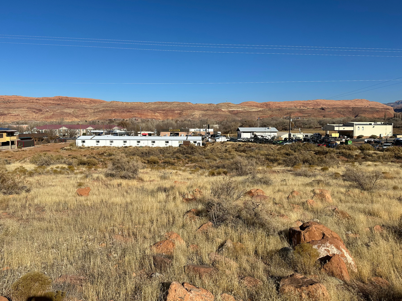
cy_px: 138
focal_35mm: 27
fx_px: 314
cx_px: 185
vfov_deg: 51.3
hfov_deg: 65.2
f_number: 1.78
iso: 80
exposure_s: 1/8197
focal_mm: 6.86
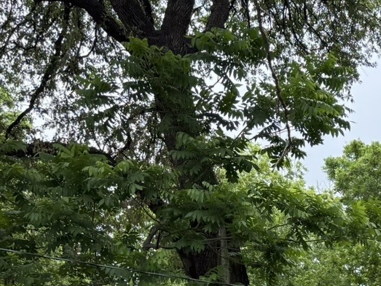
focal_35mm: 94
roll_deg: +0.0
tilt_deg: -0.3
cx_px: 605
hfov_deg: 18.1
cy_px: 457
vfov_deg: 14.4
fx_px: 1034
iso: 100
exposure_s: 1/1522
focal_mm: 6.76
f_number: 1.78
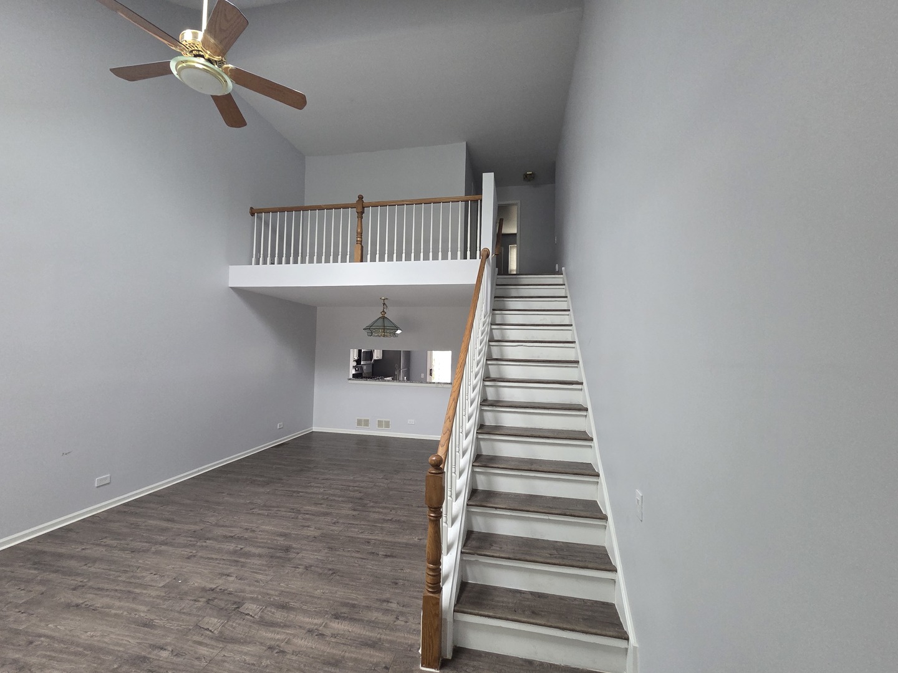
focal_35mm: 13
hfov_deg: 106.2
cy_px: 336
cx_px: 449
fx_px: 337
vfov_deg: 89.9
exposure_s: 1/60
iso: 640
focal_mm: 2.2
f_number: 2.2
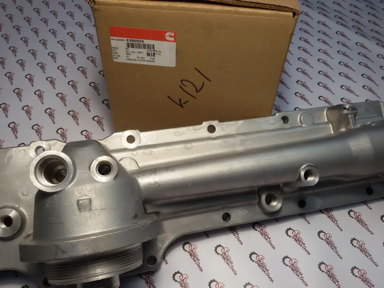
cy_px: 144
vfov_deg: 45.4
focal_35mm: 31
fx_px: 344
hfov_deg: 58.4
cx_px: 192
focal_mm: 2.93
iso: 50
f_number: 2.4
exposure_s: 1/50
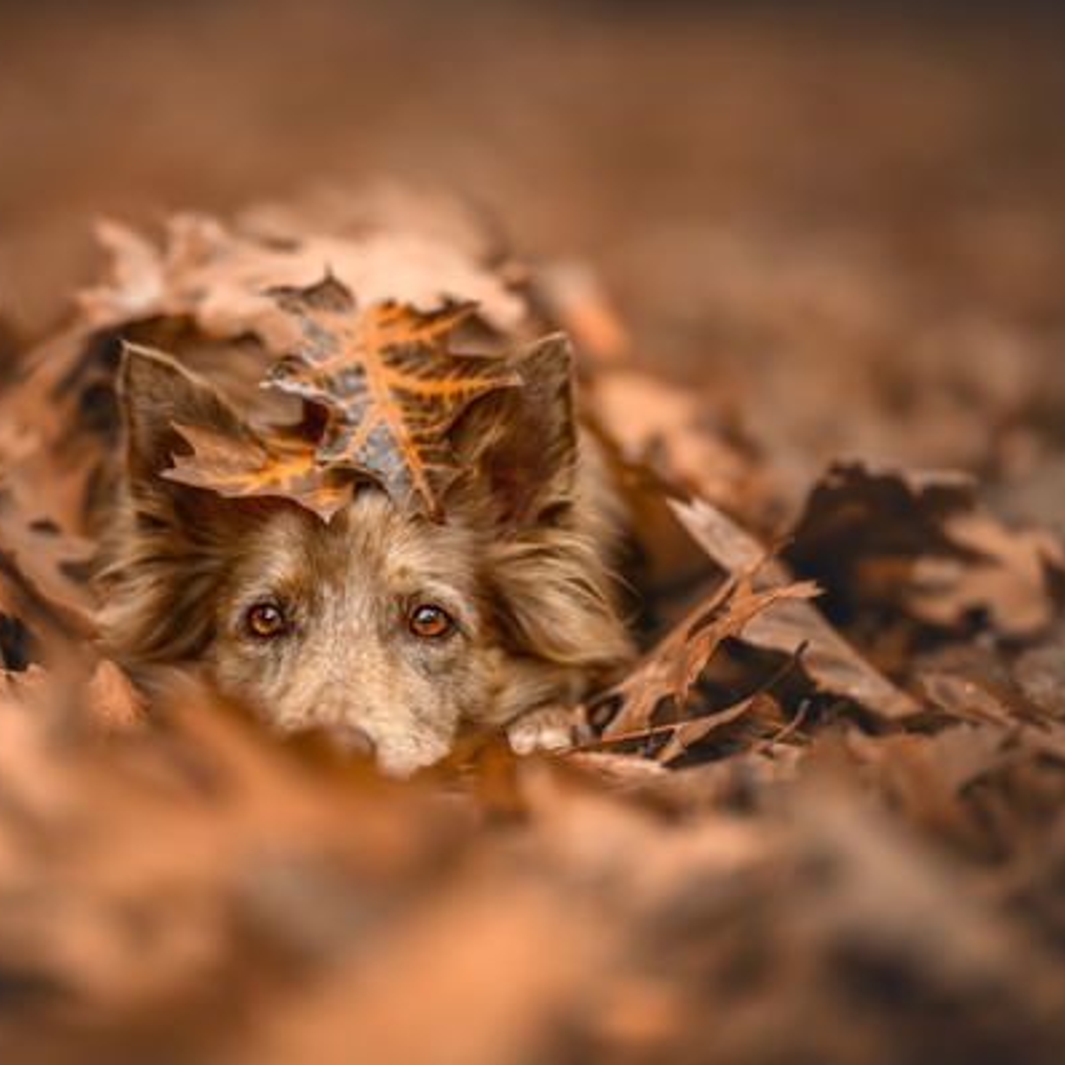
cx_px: 334
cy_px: 532
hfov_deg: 15.9
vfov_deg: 16.0
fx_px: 3794
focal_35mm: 109
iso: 250
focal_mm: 85
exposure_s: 1/2000
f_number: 1.2
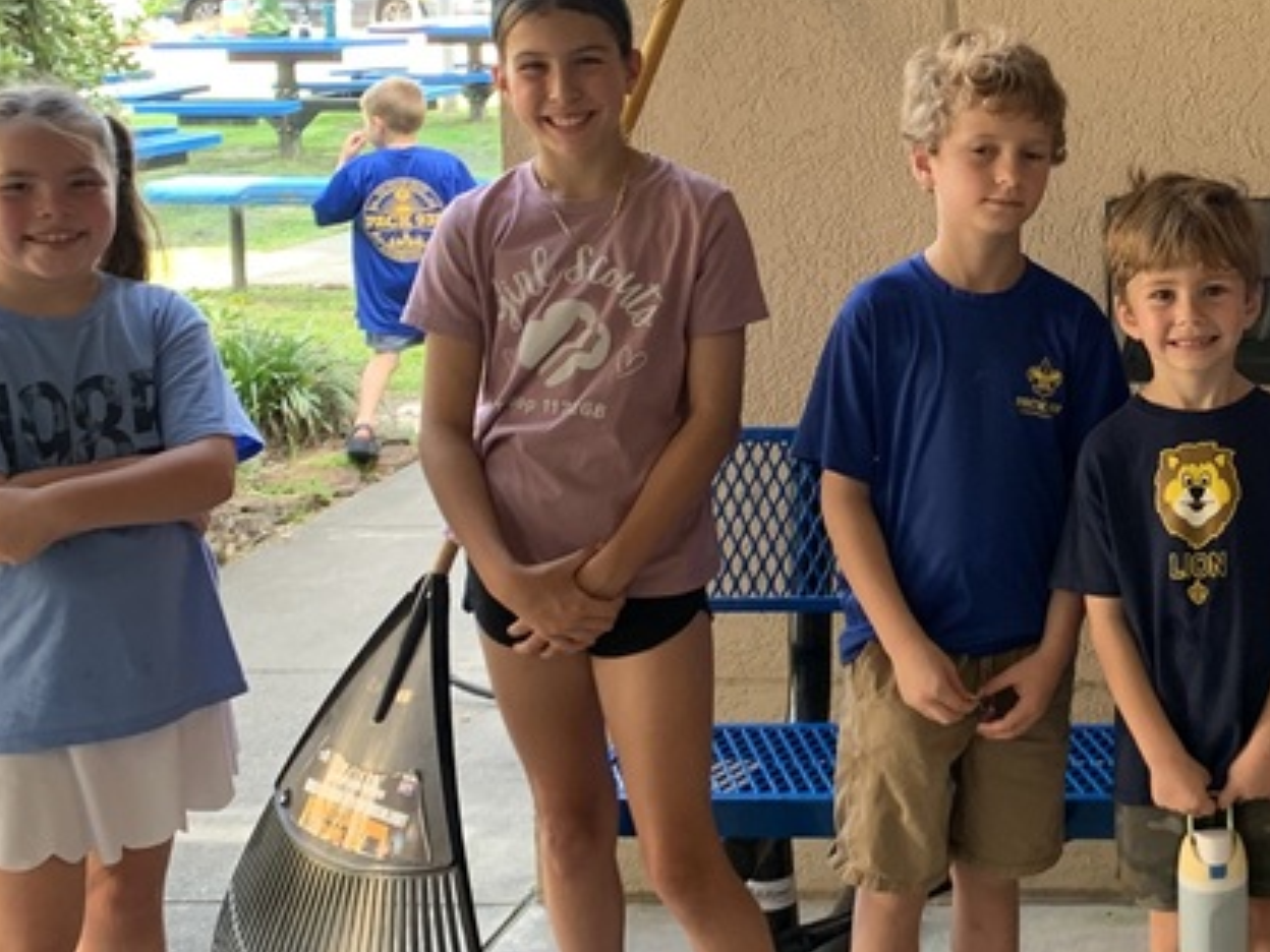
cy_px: 272
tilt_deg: -8.4
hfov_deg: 28.5
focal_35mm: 64
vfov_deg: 22.8
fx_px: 2348
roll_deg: -0.3
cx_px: 1249
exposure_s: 1/116
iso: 100
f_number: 1.8
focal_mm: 4.25
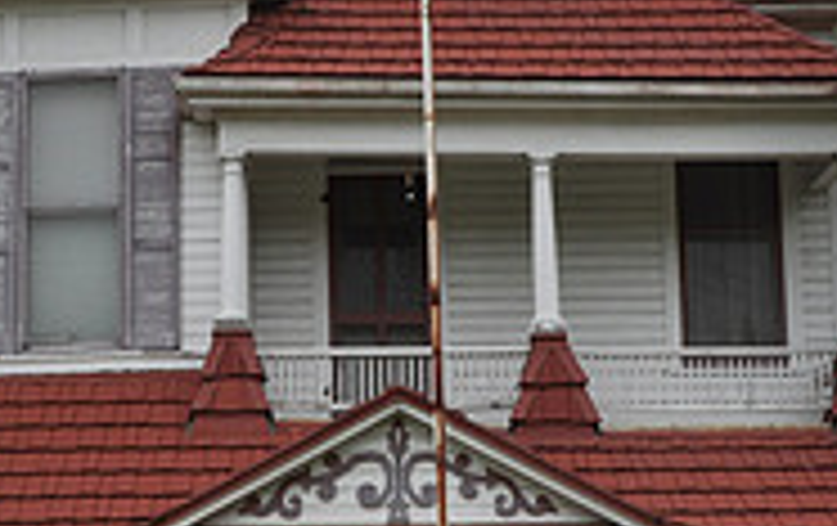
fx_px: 2171
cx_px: 230
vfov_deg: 13.8
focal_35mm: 95
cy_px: 353
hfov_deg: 21.7
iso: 200
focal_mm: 20
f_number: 10
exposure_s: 1/100
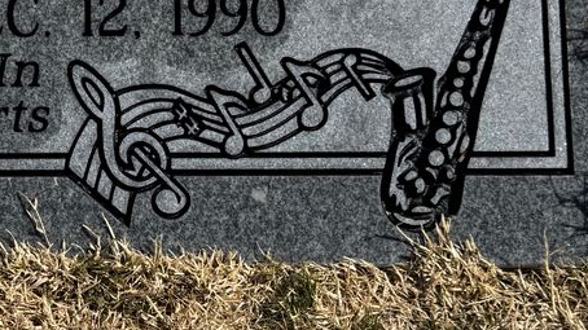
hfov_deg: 24.9
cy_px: 142
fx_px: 1294
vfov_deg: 14.5
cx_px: 60
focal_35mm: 83
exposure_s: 1/6173
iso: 80
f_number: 1.78
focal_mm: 6.76
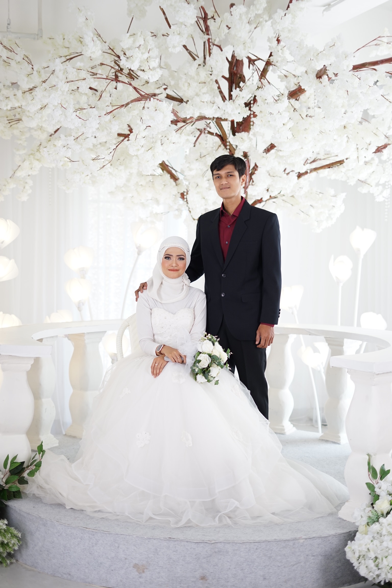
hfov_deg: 27.0
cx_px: 196
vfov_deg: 39.6
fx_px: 817
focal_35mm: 50
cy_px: 294
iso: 320
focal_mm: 50
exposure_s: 1/125
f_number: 2
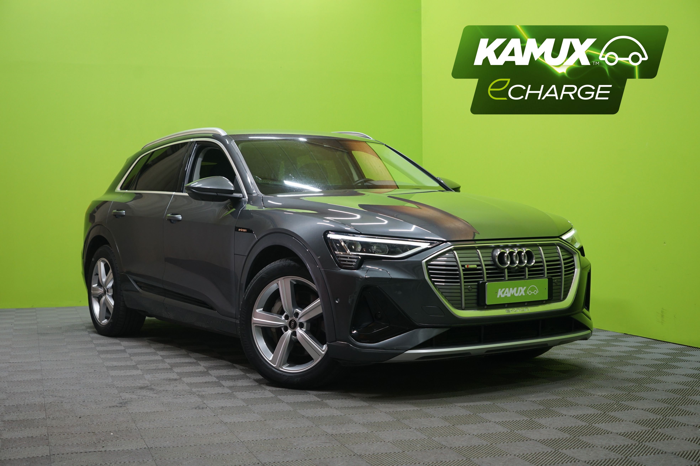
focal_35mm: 50
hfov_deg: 39.6
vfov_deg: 27.0
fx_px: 972
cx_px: 350
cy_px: 233
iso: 800
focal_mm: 50
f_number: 5
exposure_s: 1/25
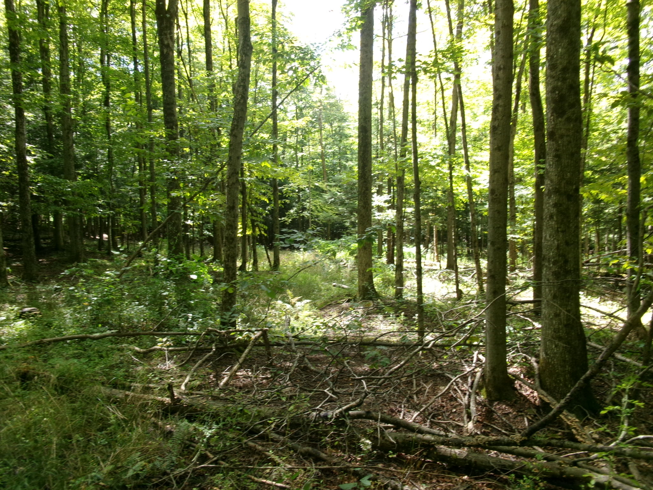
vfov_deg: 49.7
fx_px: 528
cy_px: 245
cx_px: 326
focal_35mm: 28
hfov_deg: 63.4
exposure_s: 1/50
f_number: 3.9
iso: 100
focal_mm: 5.1
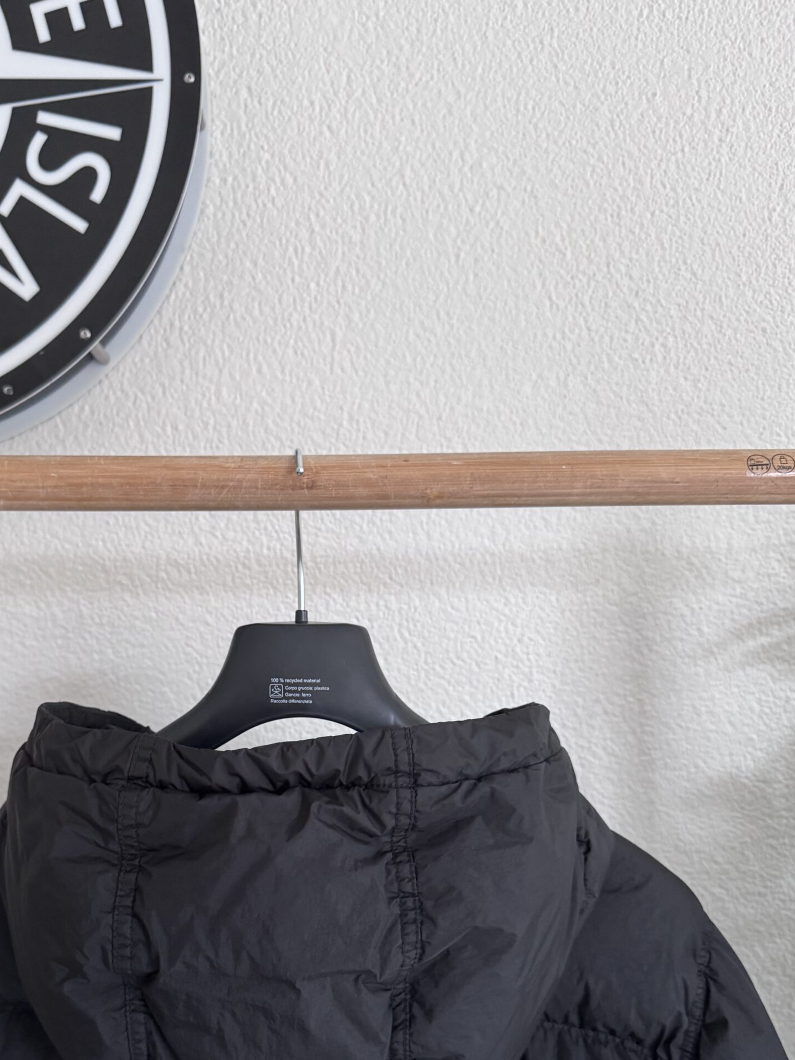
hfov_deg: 43.7
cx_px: 284
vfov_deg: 55.9
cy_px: 682
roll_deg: +0.4
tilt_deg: -2.9
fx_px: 980
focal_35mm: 32
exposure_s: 1/60
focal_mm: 6.76
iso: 400
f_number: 1.78
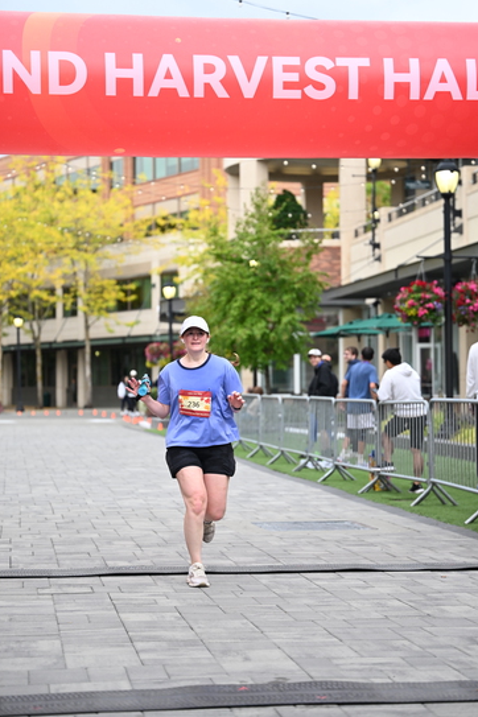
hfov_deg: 17.3
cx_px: 238
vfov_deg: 25.7
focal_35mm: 79
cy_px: 357
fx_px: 1573
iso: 640
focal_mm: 78
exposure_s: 1/1600
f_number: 2.8
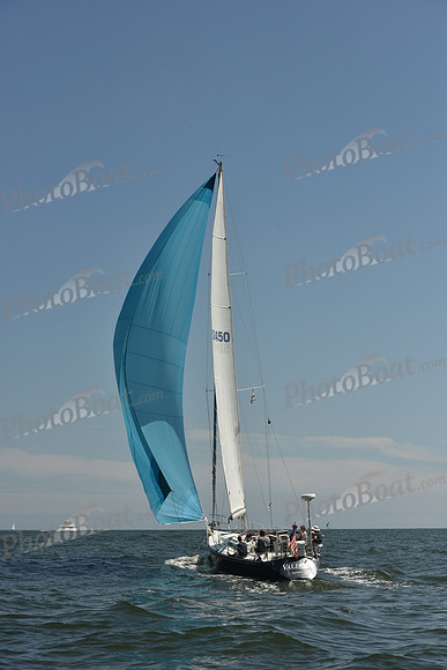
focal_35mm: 70
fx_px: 1303
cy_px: 335
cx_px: 224
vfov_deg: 28.8
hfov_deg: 19.5
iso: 320
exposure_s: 1/2000
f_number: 9
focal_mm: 70
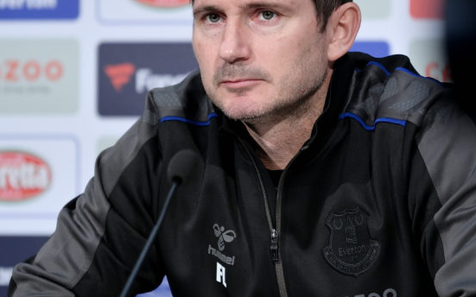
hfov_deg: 5.5
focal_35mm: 379
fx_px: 4915
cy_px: 155
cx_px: 269
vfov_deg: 3.5
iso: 2500
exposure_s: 1/320
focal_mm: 200
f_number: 2.8
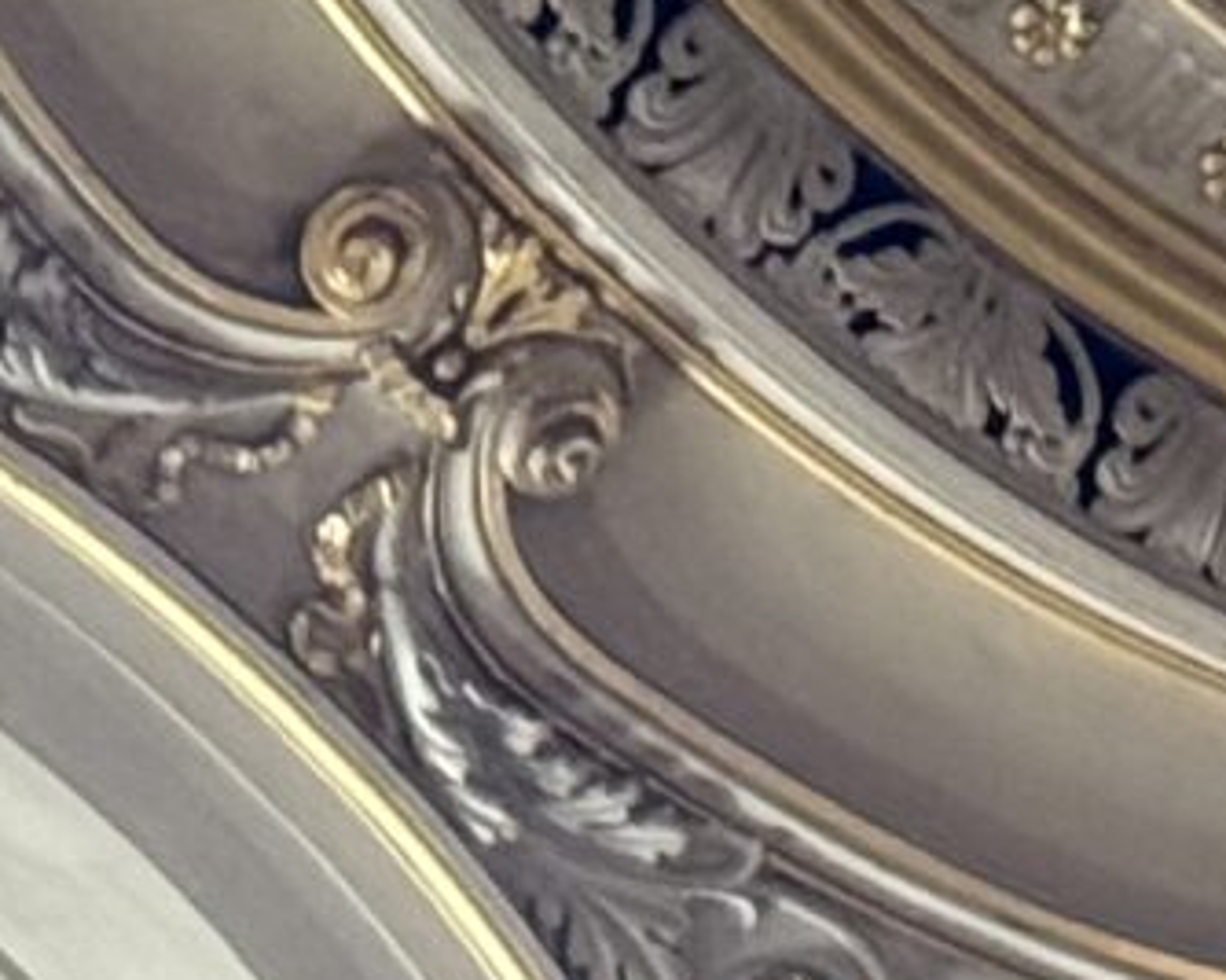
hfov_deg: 5.2
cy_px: -1553
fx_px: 13022
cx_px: 3337
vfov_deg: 4.2
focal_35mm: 359
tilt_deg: +55.3
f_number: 1.78
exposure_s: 1/33
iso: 500
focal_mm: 6.76
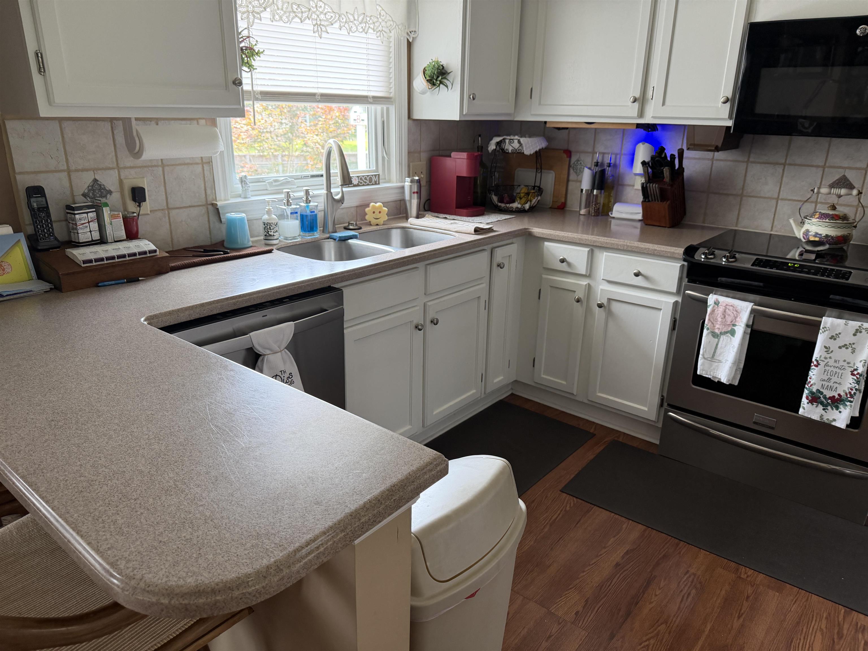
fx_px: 602
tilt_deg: -18.6
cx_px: 434
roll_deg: -0.3
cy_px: 326
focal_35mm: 24
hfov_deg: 71.6
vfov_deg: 56.8
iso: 200
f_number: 1.78
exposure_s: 1/70
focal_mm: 6.76
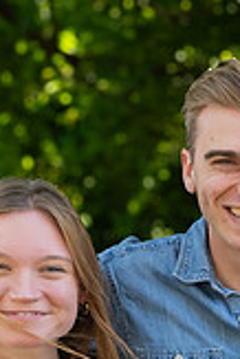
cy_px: 420
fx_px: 958
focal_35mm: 96
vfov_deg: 20.0
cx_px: 412
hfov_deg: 13.1
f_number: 4.5
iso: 640
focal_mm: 18
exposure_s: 1/400
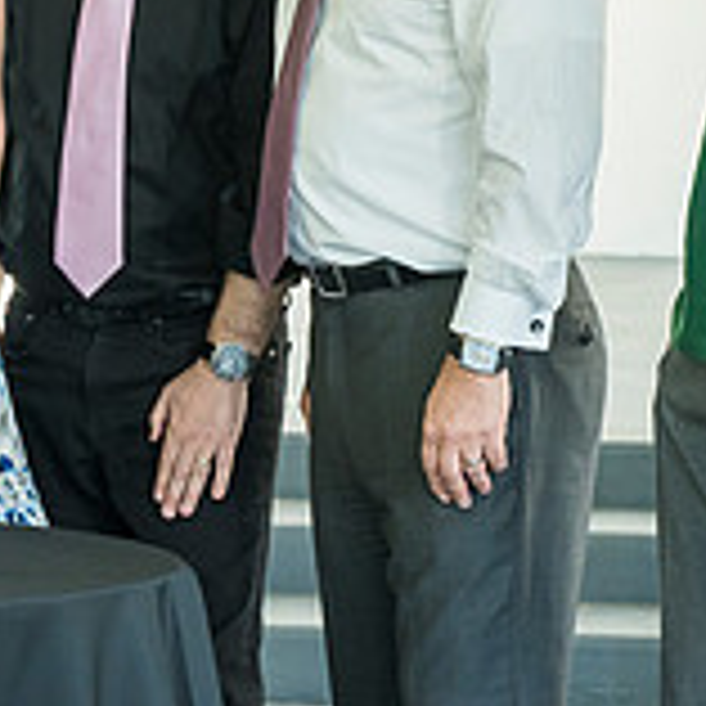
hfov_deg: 7.9
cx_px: -36
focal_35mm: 220
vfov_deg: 7.9
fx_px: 5076
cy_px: 178
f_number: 7.1
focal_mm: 70
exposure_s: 1/125
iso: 1600
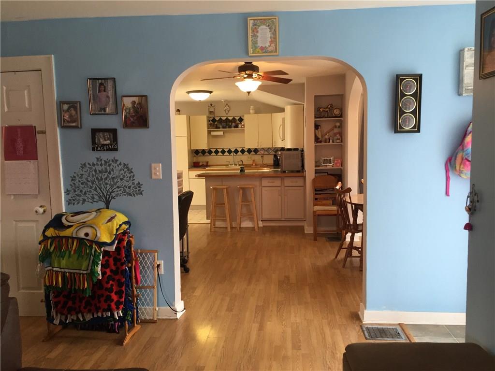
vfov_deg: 48.2
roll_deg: +0.7
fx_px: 415
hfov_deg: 61.7
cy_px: 186
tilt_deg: -6.0
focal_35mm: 29
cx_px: 248
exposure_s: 1/30
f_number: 2.2
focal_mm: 4.15
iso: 40
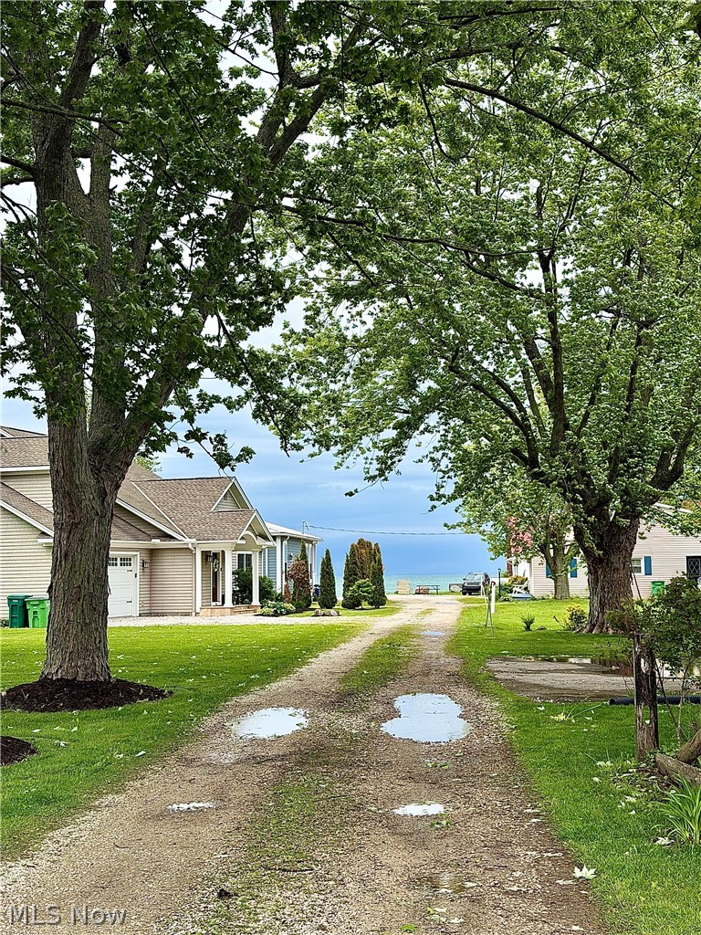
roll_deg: +2.7
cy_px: 468
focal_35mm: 48
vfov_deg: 39.7
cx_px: 350
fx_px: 1296
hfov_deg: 30.3
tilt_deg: +4.9
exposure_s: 1/2033
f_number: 1.78
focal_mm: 6.76
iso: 64
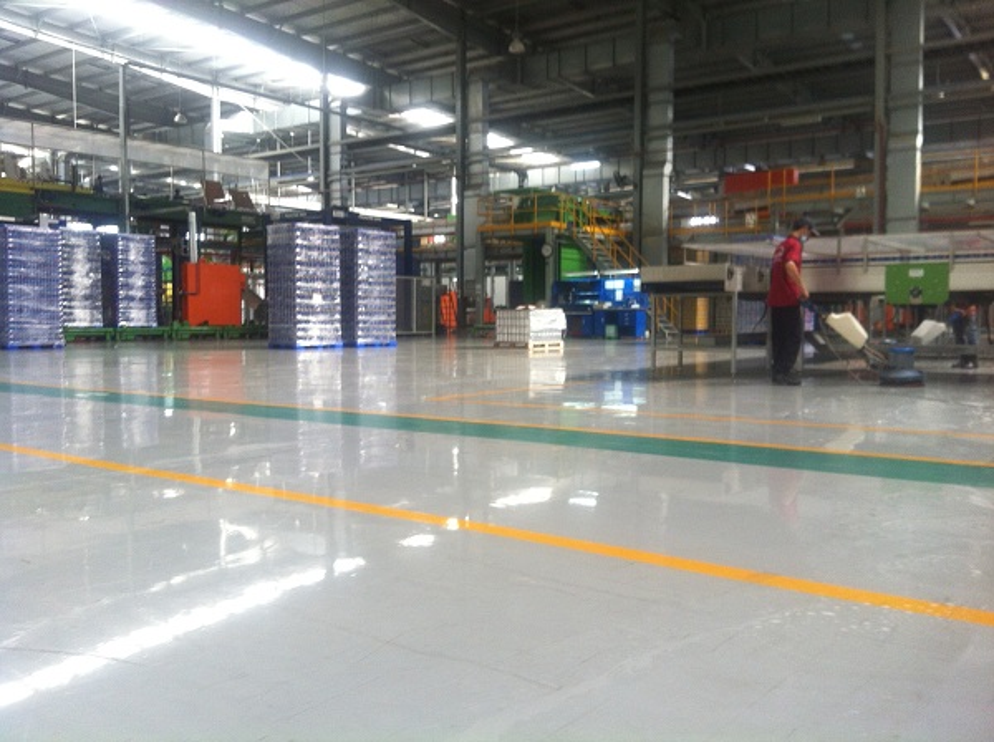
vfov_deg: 40.6
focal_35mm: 35
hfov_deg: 52.7
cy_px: 371
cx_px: 497
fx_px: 1003
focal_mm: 3.85
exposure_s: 1/20
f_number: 2.8
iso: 80
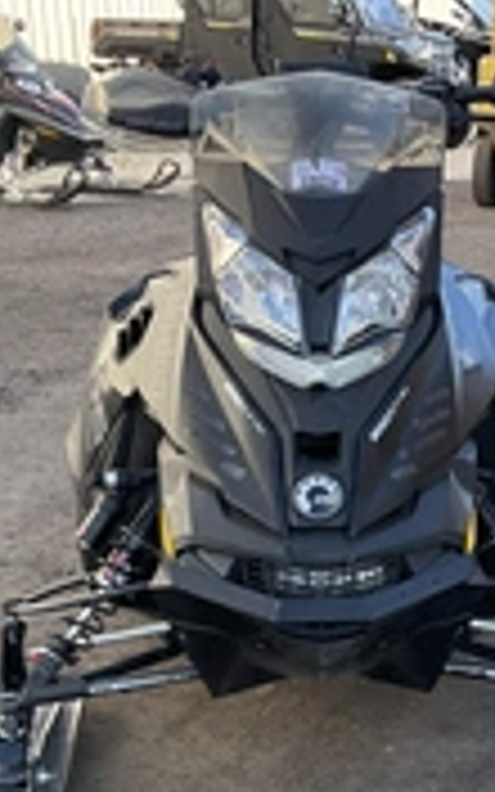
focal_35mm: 70
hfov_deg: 18.4
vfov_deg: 28.9
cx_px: 392
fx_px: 1511
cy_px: 608
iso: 25
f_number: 1.8
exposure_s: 1/299
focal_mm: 3
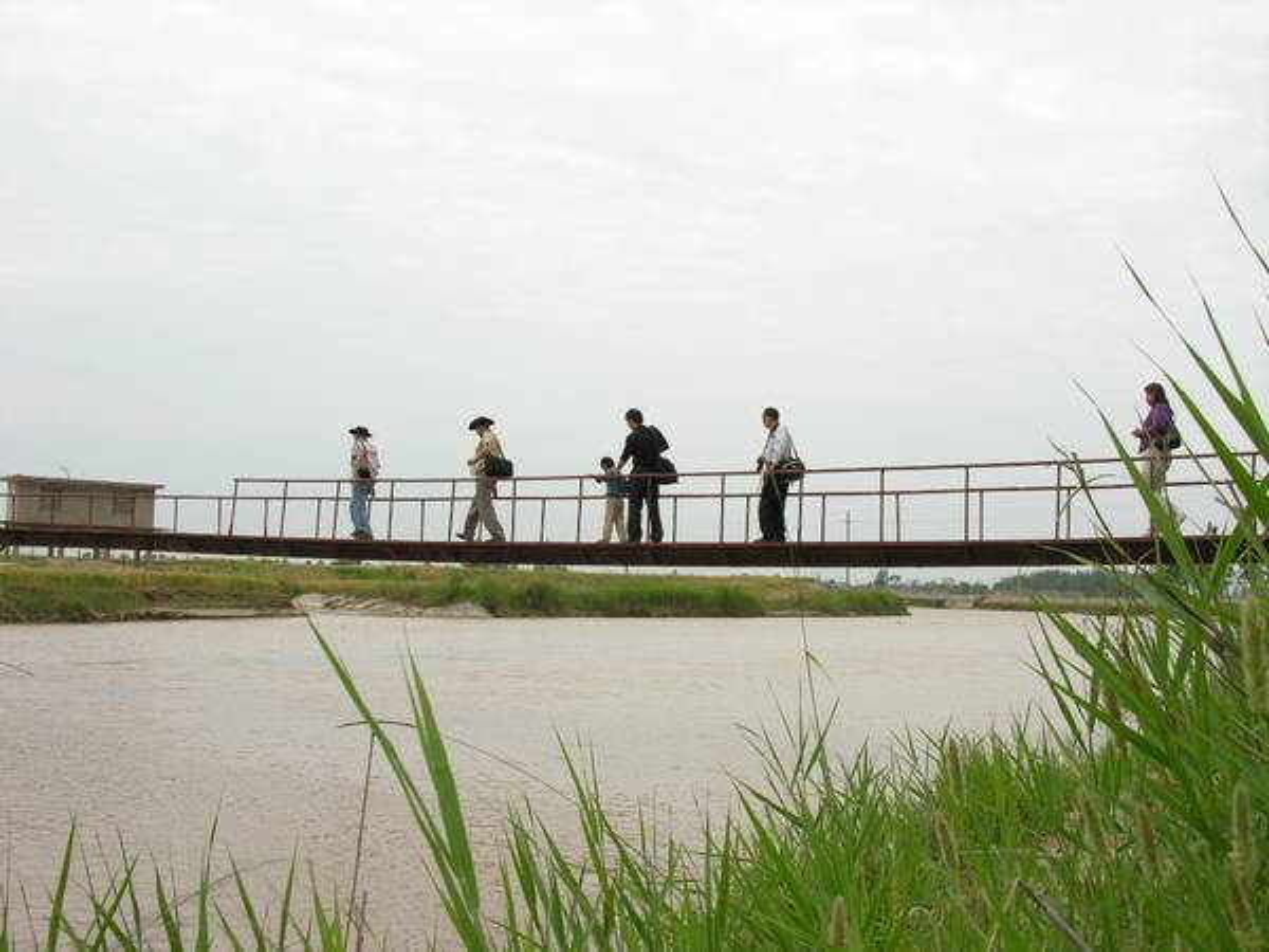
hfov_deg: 46.8
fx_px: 1466
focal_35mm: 40
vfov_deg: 36.0
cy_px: 476
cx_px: 634
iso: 100
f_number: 7.3
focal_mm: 10.2
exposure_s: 1/250
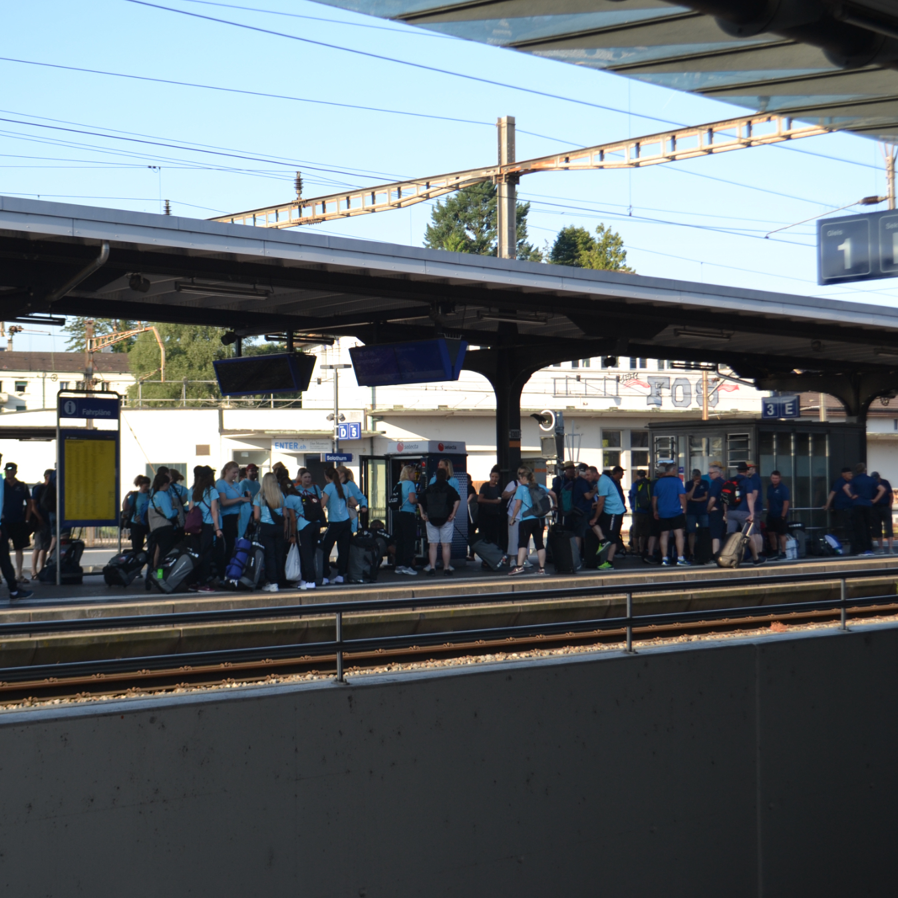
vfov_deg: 29.6
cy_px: 451
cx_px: 367
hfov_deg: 29.5
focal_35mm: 58
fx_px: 1702
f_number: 5
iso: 100
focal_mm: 30
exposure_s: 1/200
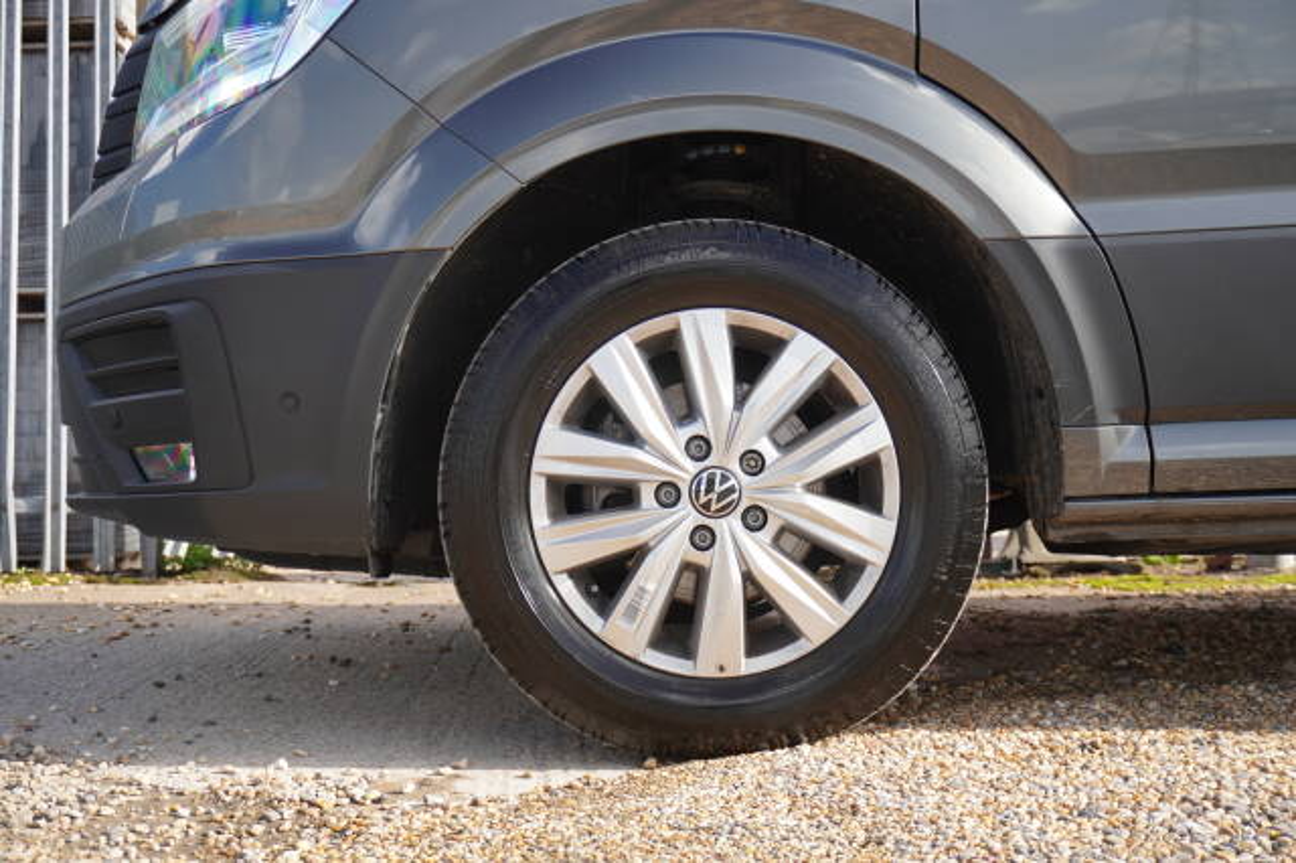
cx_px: 648
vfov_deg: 29.8
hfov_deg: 43.6
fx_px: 1619
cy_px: 432
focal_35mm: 45
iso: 160
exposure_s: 1/200
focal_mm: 30
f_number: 4.5
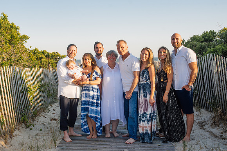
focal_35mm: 40
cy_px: 76
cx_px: 96
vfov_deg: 33.2
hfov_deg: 48.0
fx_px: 254
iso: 160
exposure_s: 1/500
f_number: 5.6
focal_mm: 35
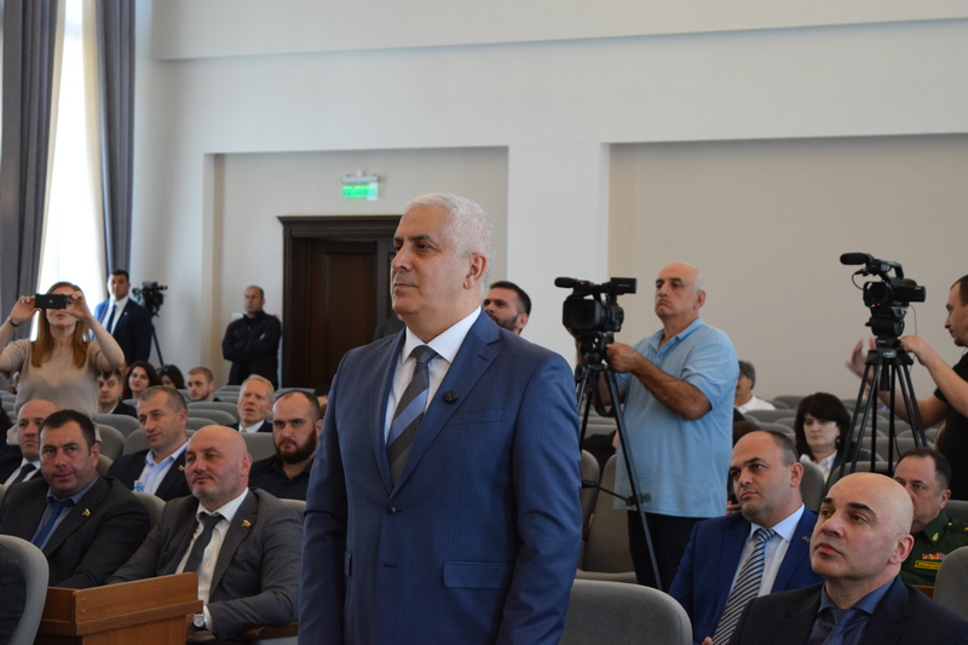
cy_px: 322
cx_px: 484
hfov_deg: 24.6
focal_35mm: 82
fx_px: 2218
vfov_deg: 16.5
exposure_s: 1/60
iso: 1400
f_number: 5.6
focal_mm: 55
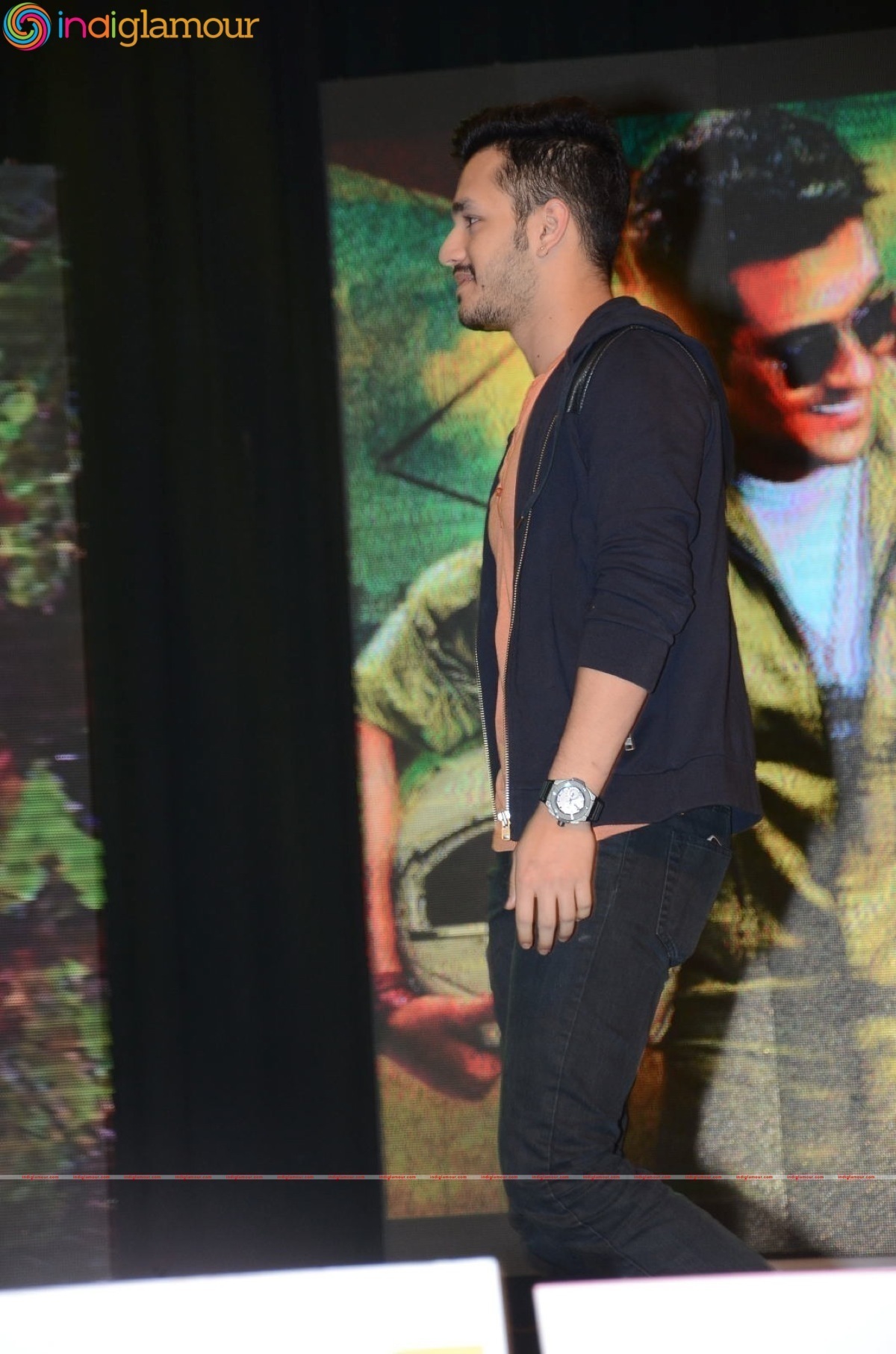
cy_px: 677
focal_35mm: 158
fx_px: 5909
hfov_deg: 8.7
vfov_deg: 13.1
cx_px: 448
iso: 800
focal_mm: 105
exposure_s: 1/125
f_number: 5.6
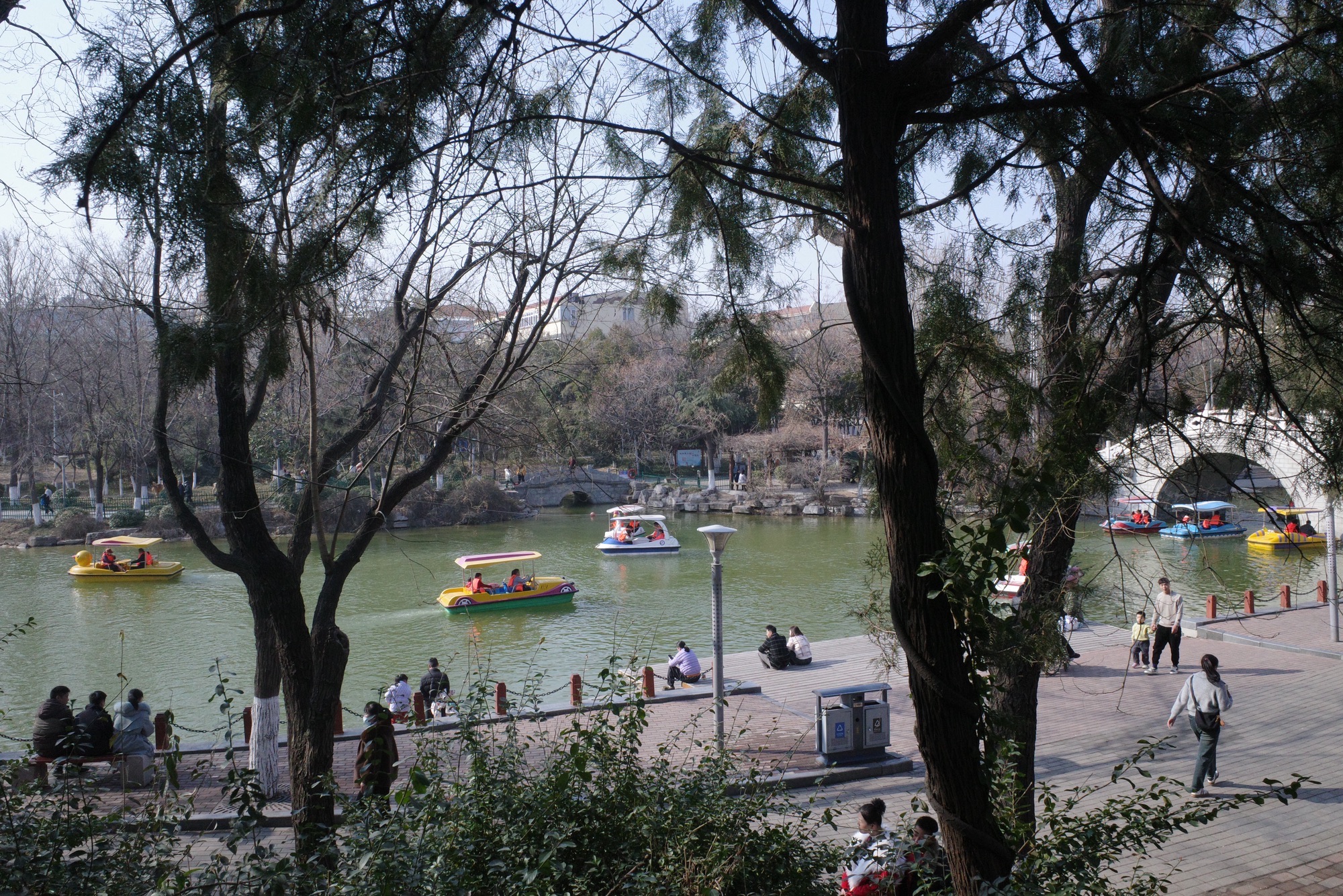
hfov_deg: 65.5
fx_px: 1045
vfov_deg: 46.4
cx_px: 672
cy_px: 448
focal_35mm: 28
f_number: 6.3
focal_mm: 18.3
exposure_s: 1/2500
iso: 1600
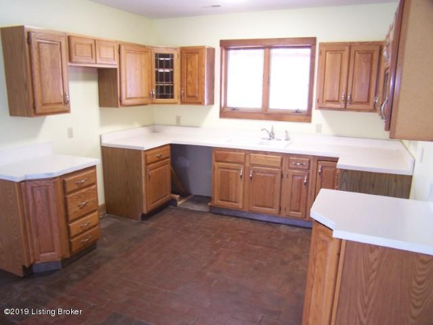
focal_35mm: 38
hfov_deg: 49.0
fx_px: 475
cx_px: 216
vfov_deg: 37.7
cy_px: 162
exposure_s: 1/8
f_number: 2.8
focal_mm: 6.3
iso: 140
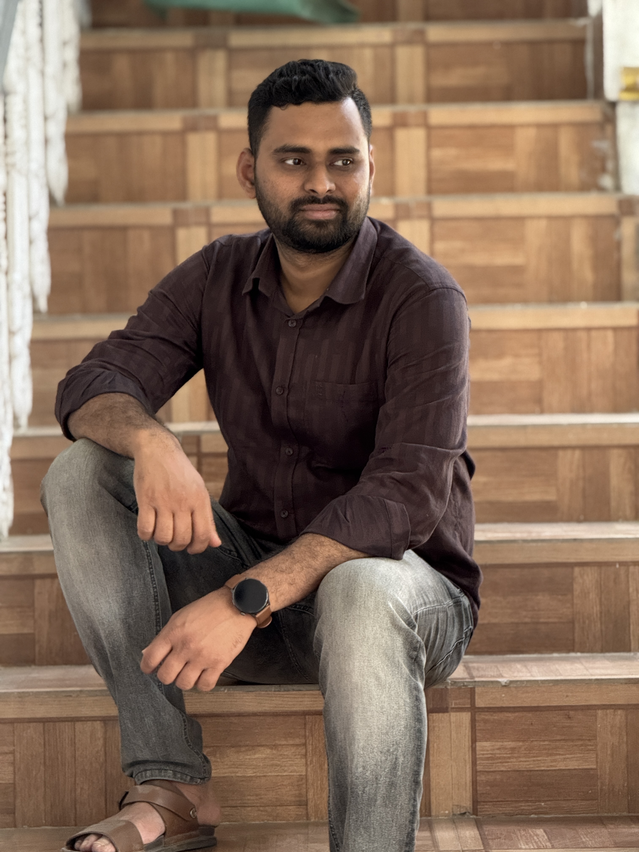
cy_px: 426
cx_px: 320
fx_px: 2954
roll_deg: +1.7
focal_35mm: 120
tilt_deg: -0.5
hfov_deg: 12.3
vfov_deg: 16.4
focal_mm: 15.66
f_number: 2.8
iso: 640
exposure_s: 1/60
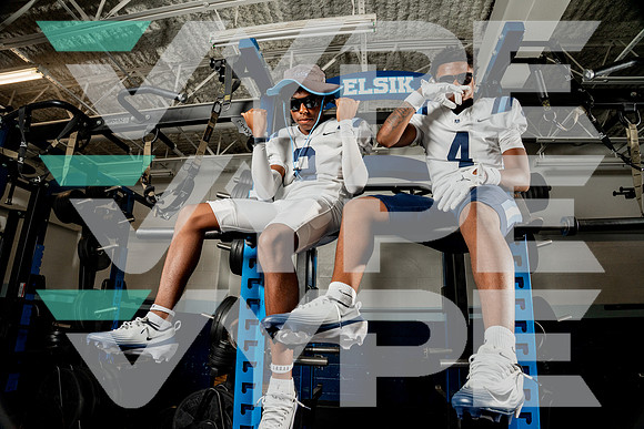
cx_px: 322
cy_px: 214
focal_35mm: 20
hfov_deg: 84.0
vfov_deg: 62.0
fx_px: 358
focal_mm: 20
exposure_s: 1/200
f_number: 7.1
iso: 500
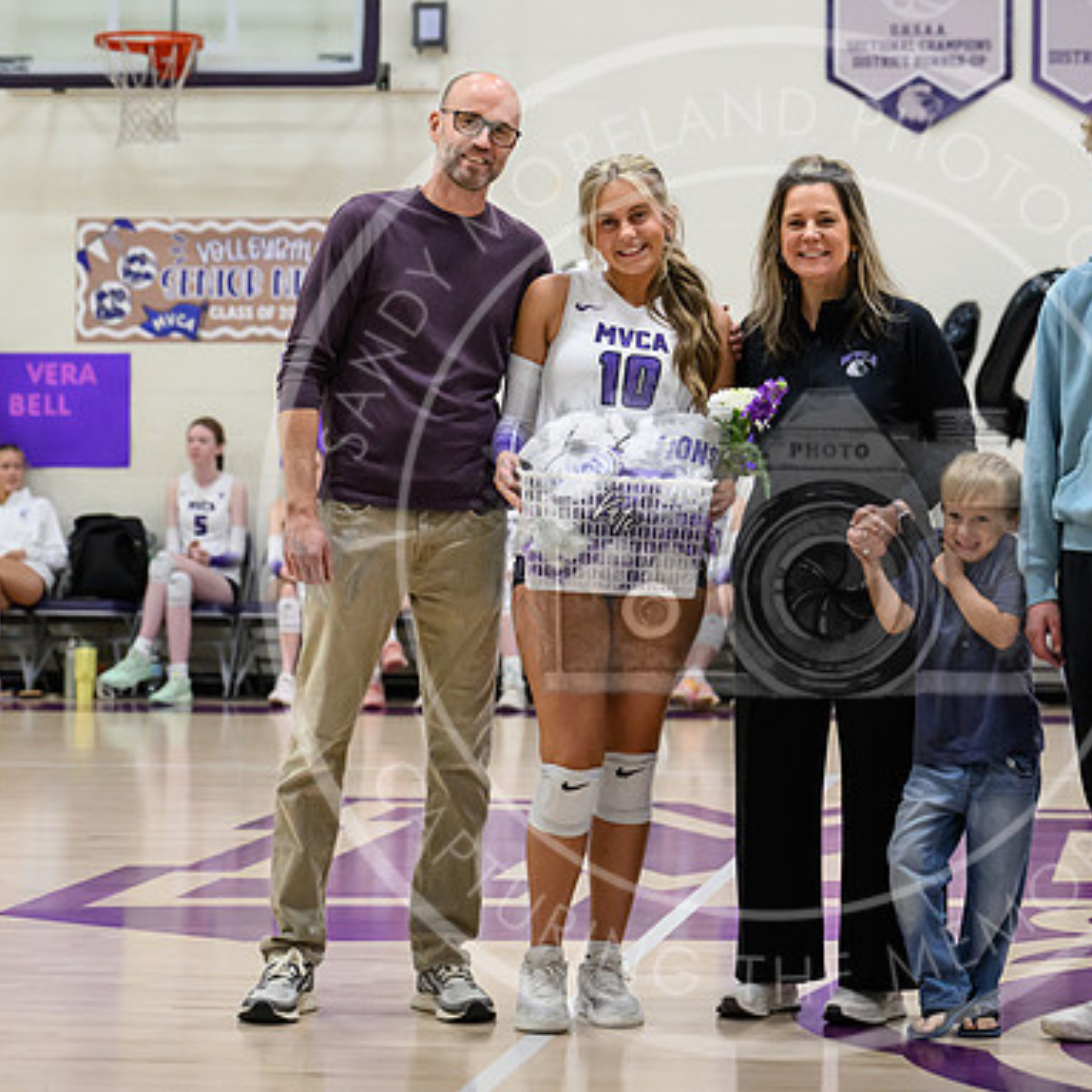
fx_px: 3605
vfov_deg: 17.2
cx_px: 675
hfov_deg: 17.2
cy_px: 476
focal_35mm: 101
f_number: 3.5
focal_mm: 70
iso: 7200
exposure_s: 1/640
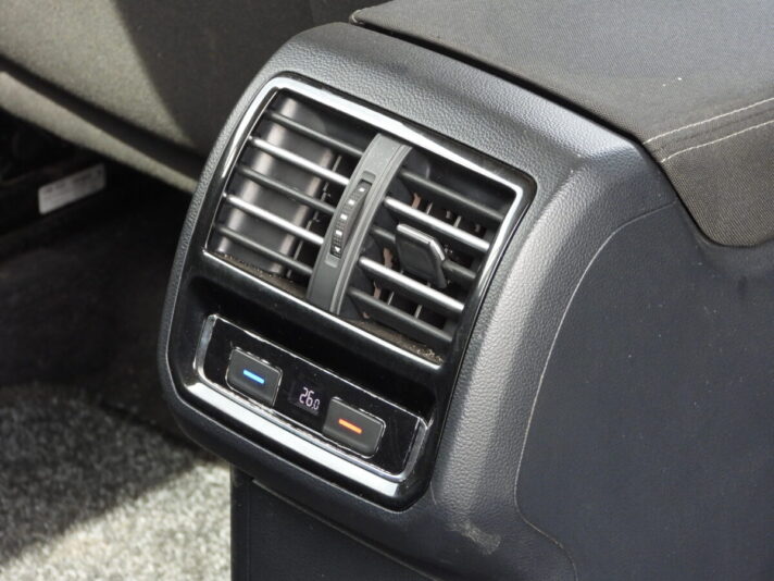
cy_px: 290
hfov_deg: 10.7
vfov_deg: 8.0
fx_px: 4137
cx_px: 387
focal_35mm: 185
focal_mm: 33.2
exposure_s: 1/50
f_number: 4.5
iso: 400
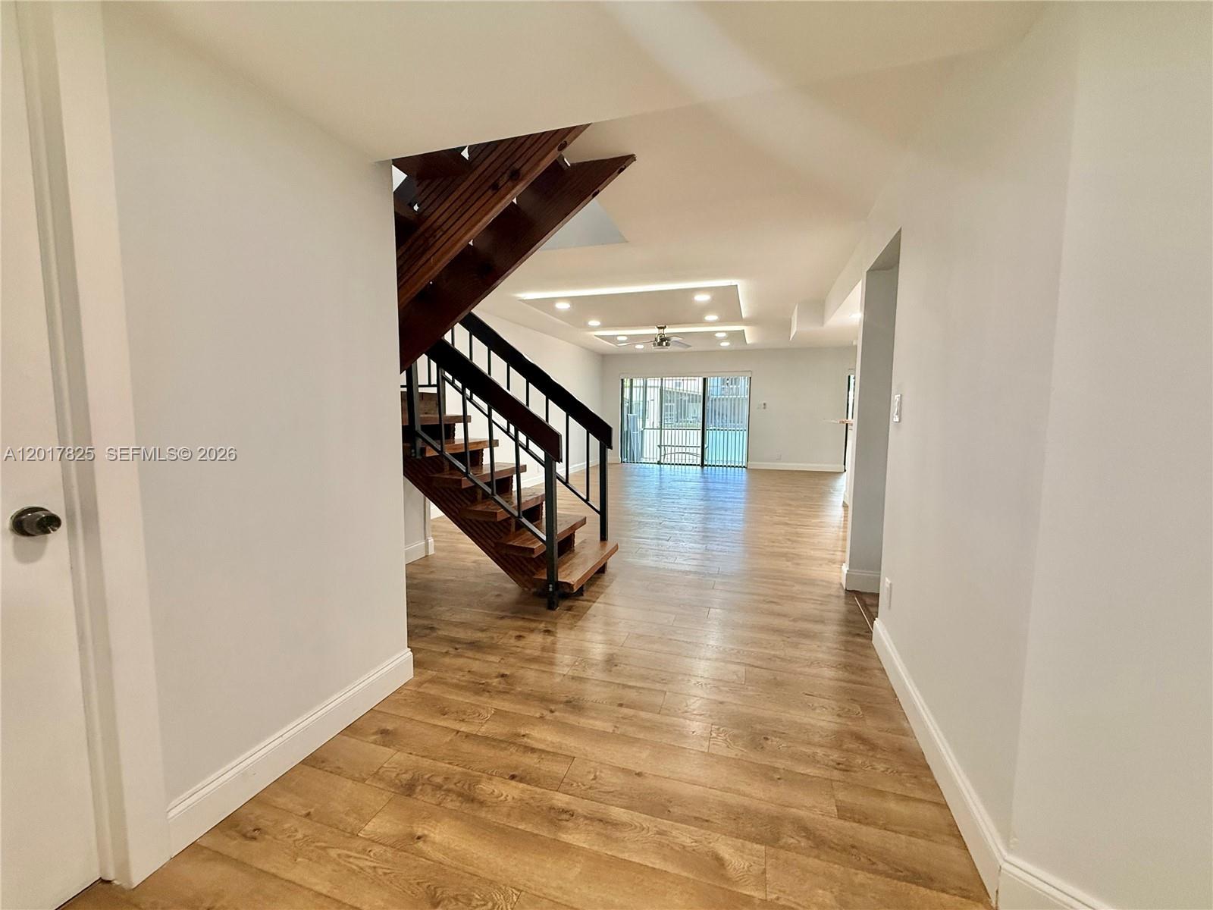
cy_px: 455
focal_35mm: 14
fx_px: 491
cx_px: 606
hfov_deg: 102.1
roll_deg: -0.5
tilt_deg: -4.6
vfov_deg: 85.7
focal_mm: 2.22
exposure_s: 1/146
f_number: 2.2
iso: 250
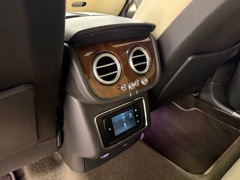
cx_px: 120
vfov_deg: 56.8
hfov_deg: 71.6
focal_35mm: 24
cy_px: 90
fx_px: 166
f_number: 1.78
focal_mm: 6.76
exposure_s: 1/30
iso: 1000
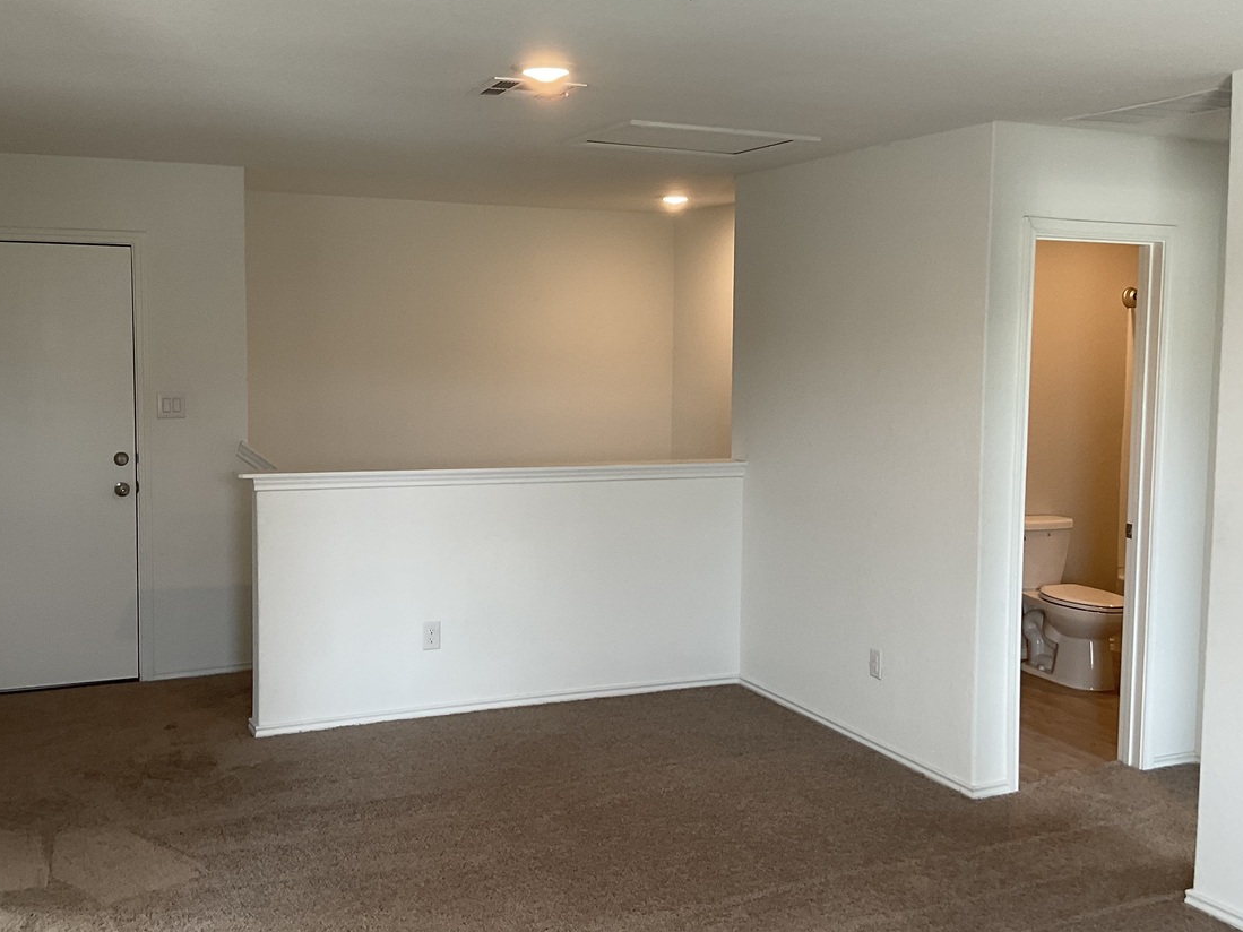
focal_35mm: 38
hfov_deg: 49.0
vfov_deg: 37.7
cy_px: 458
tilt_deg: -5.4
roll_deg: -1.3
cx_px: 605
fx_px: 1364
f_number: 1.8
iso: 32
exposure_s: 1/60
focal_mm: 3
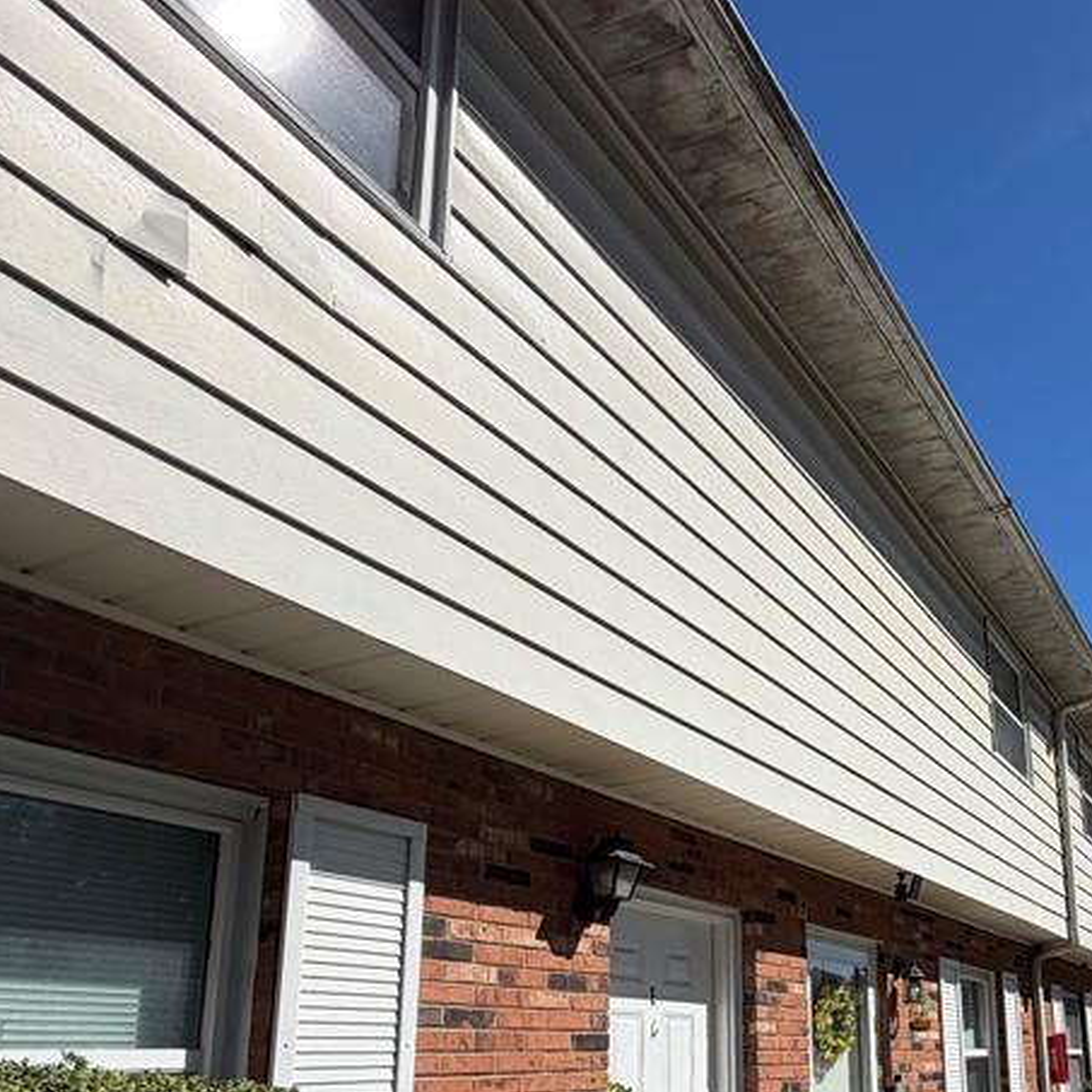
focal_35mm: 28
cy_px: 863
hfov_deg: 50.5
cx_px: 993
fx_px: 999
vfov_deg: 53.7
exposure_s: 1/1145
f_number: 2.2
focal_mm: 2.22
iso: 20
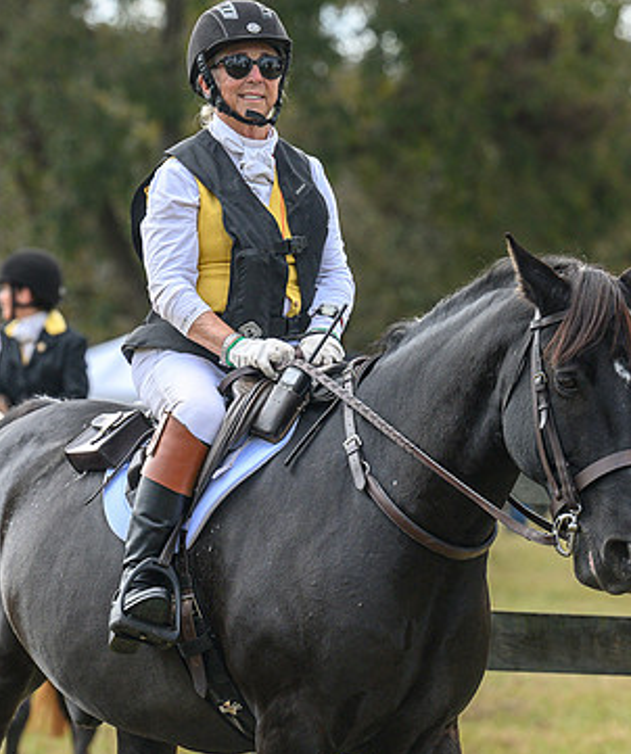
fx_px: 5250
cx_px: 232
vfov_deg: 8.2
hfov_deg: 6.9
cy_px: 399
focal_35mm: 231
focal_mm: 120
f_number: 3.5
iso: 640
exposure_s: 1/1000
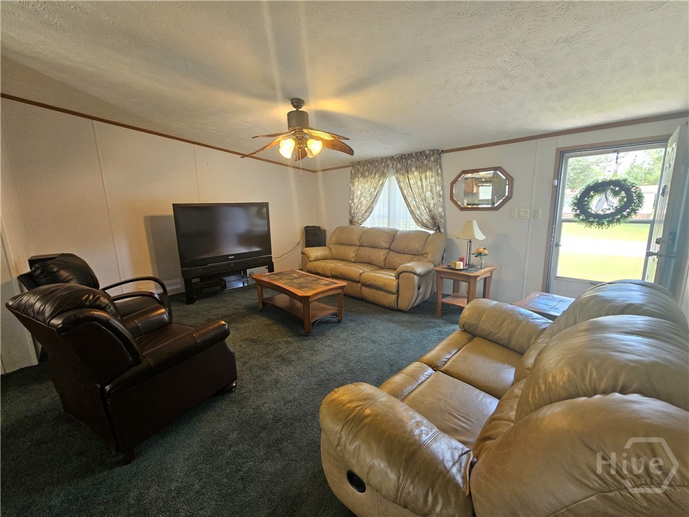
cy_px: 258
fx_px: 259
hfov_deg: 106.2
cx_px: 344
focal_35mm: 13
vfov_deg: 89.9
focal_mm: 2.2
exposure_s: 1/60
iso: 250
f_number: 2.2
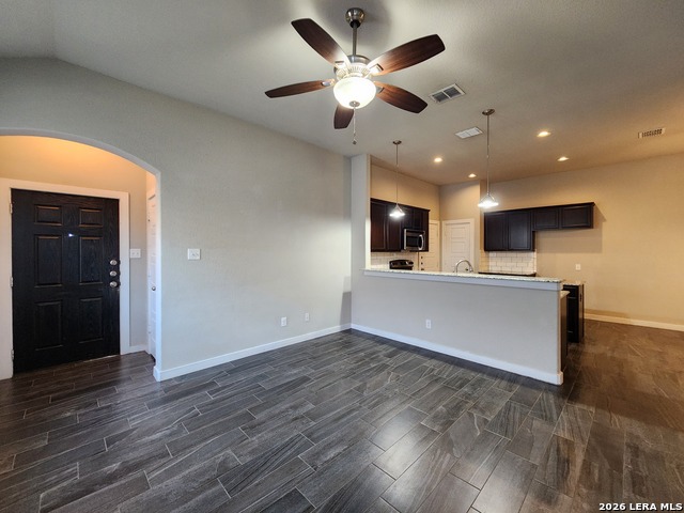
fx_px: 257
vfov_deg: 89.9
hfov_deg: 106.2
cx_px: 342
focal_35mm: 13
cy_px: 256
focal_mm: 2.2
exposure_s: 1/40
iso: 320
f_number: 2.2
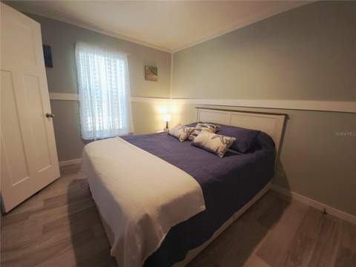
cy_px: 134
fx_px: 134
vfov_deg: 89.9
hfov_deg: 106.2
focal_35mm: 13
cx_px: 178
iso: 100
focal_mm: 2.2
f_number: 2.2
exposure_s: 1/30
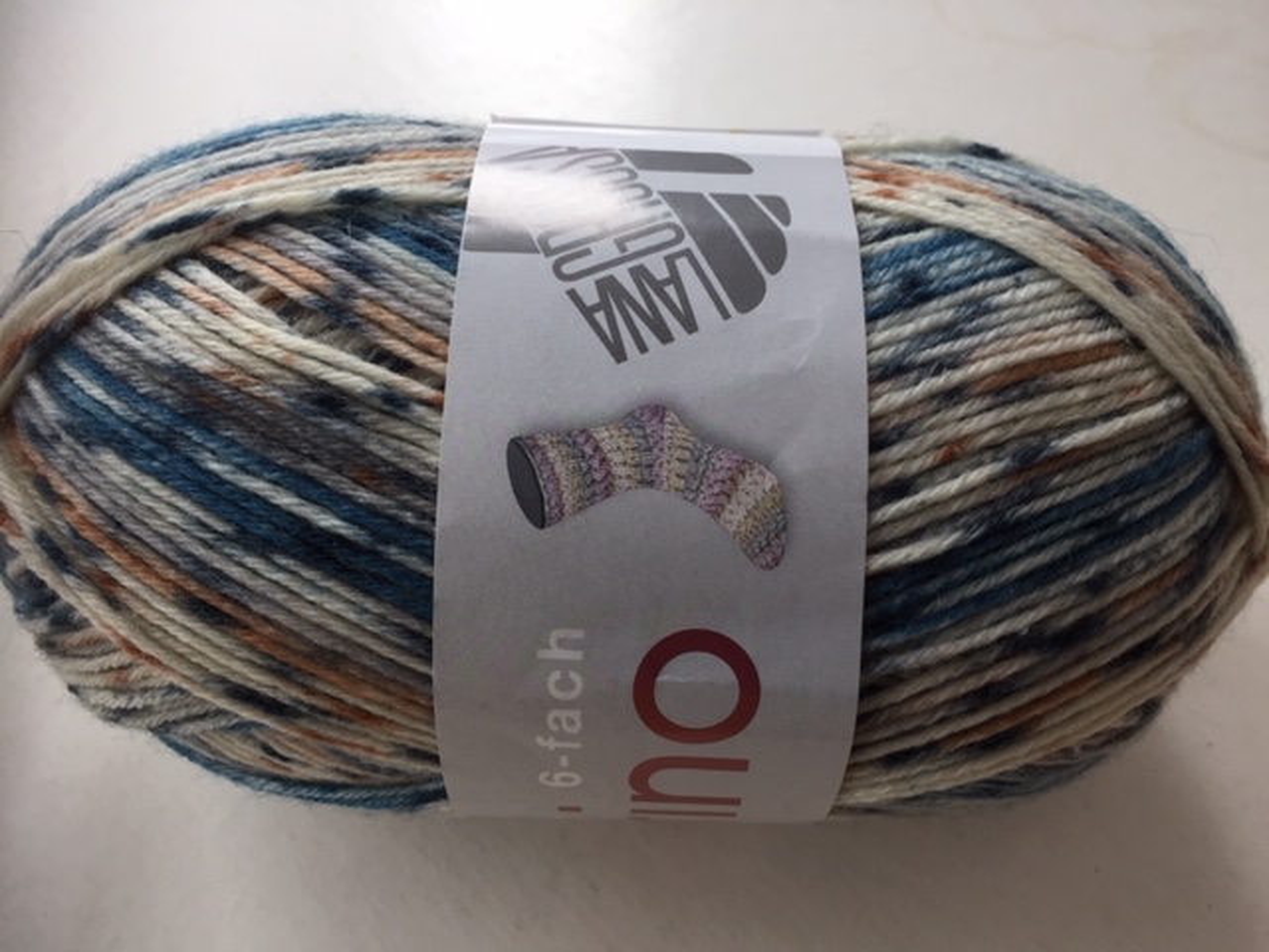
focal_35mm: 29
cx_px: 634
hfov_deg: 61.7
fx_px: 1063
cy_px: 476
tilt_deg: -58.3
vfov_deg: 48.2
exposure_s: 1/100
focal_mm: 4.15
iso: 50
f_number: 2.2
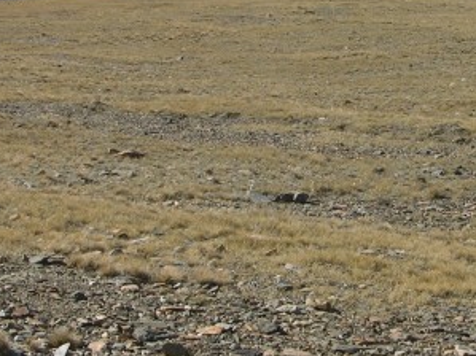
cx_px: 306
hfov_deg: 16.4
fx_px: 1649
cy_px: 134
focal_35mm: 120
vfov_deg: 12.3
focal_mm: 8.9
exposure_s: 1/253
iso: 50
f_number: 6.3
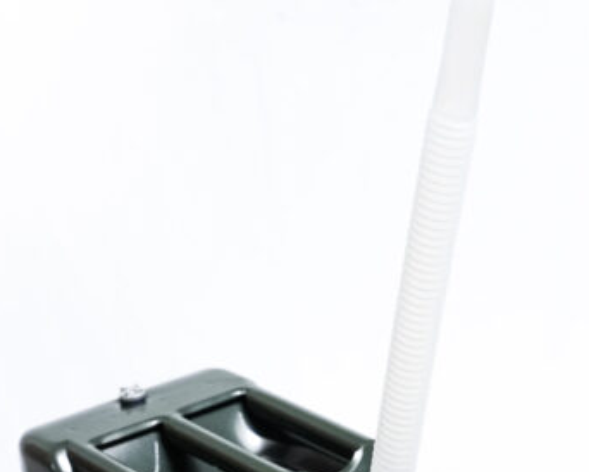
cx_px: 429
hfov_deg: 19.4
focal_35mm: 98
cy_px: 332
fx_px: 1709
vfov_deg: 15.7
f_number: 8
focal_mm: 51
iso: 3200
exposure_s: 1/250
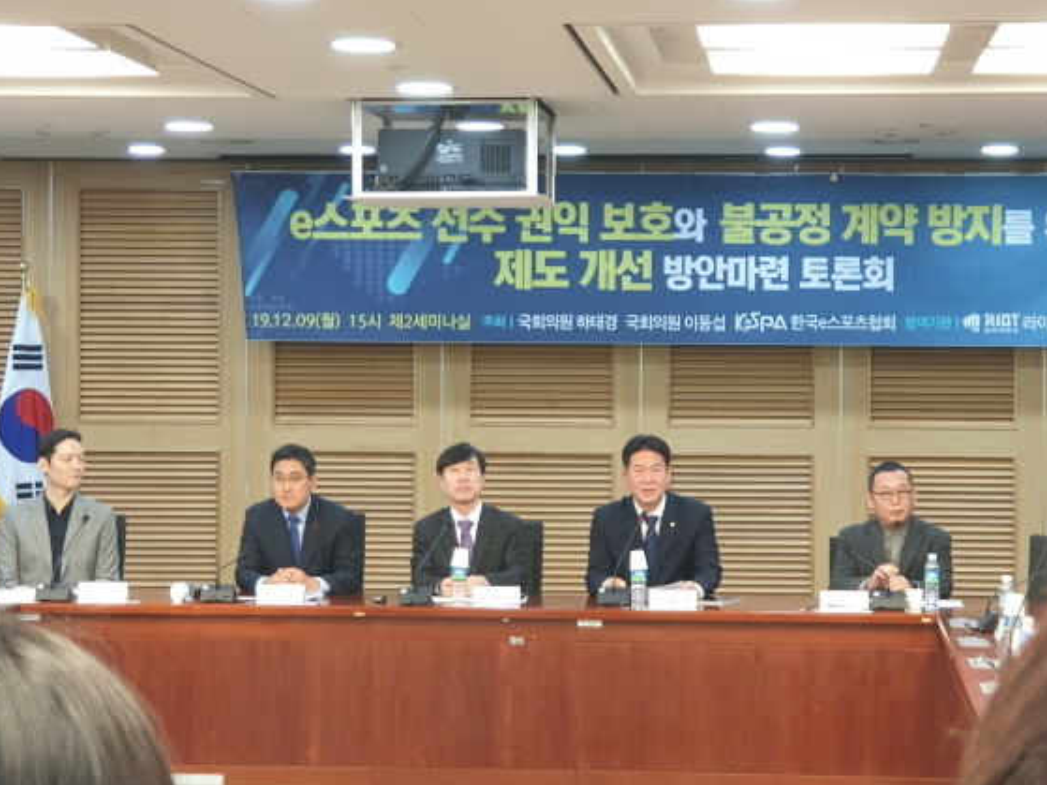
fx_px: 1633
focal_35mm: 54
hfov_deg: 35.5
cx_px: 534
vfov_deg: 27.0
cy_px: 389
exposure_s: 1/30
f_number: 2.4
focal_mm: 6
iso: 125
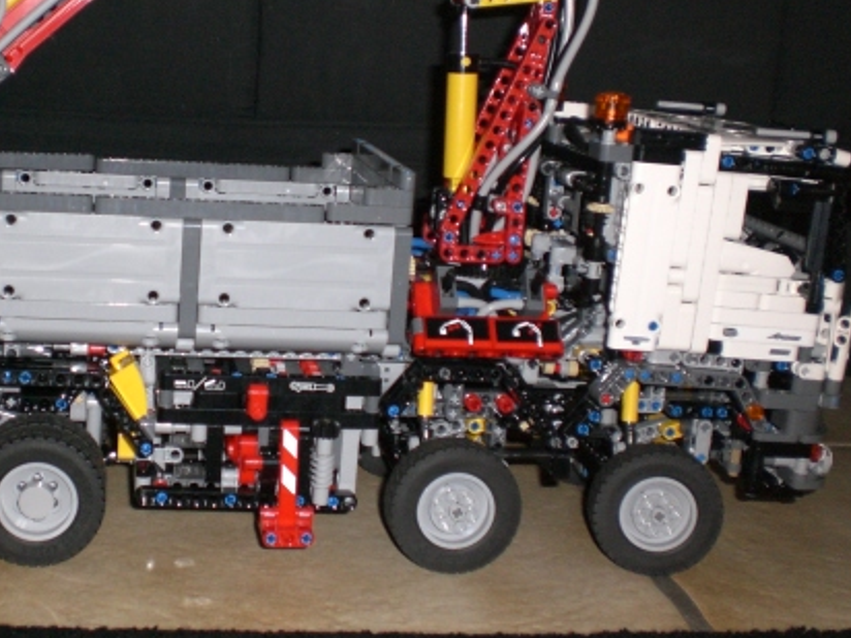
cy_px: 246
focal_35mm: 59
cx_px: 287
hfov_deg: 32.4
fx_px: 1450
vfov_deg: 24.8
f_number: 3.1
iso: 200
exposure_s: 1/60
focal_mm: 6.3
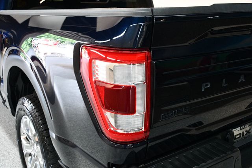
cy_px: 84
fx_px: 273
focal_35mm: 39
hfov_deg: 49.6
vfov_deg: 34.2
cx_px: 126
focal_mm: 26
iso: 3200
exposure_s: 1/125
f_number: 3.8
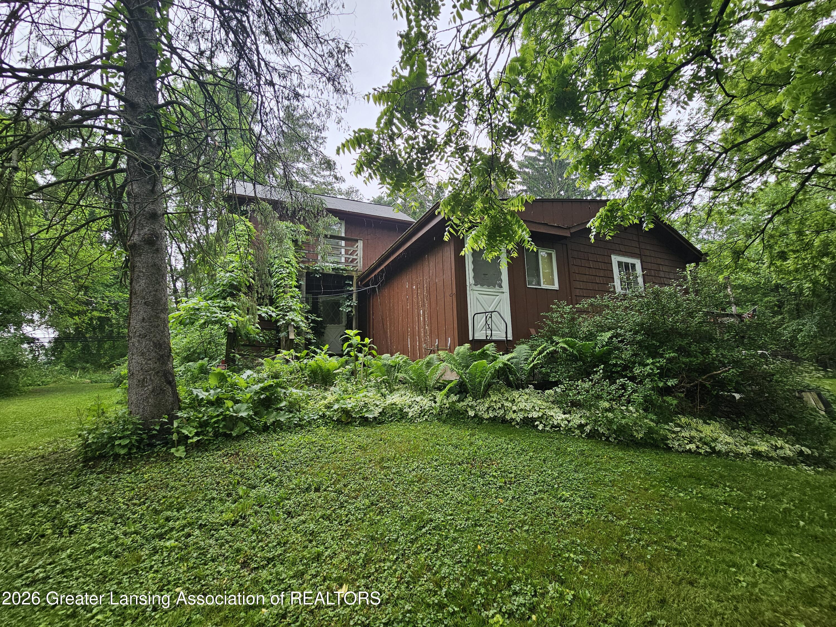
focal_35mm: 13
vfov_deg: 89.9
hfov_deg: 106.2
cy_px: 314
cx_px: 418
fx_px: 314
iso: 50
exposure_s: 1/203
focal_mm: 2.2
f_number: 2.2
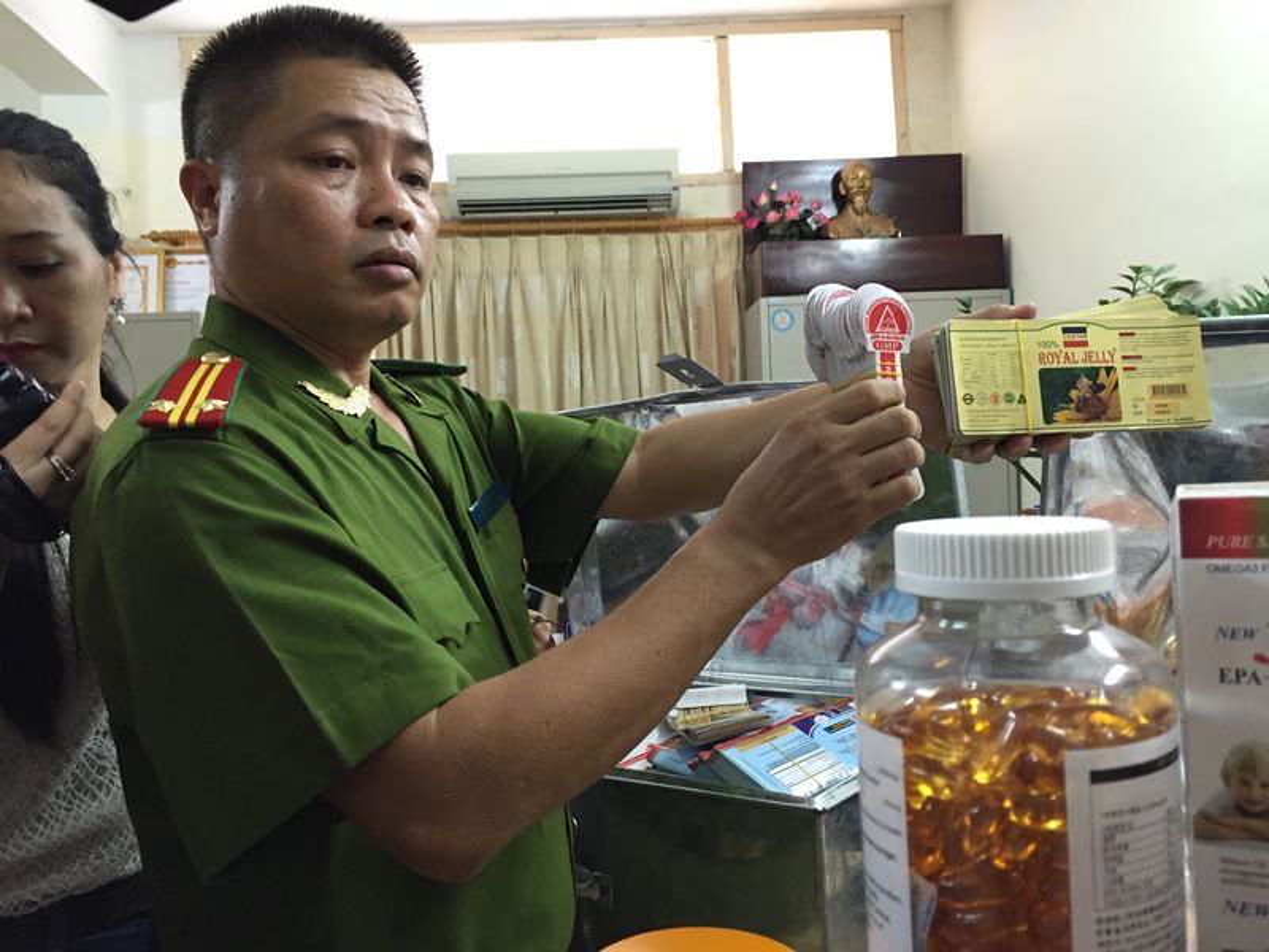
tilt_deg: +1.7
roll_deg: +1.4
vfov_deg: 48.2
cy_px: 476
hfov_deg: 61.7
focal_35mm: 29
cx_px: 634
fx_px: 1063
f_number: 2.2
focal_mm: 4.15
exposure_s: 1/33
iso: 200
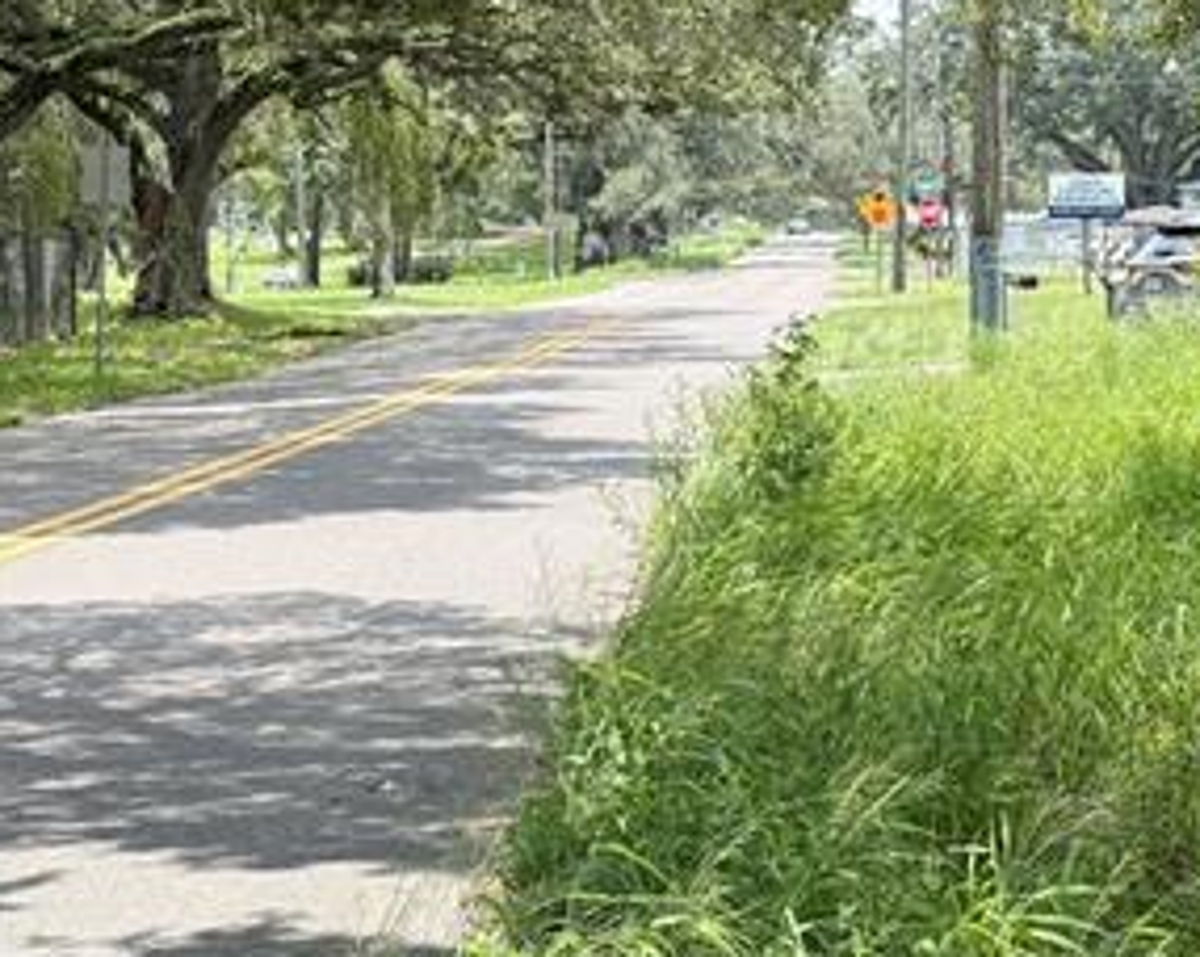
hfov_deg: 22.7
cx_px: 722
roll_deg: +0.4
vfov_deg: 18.1
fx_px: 2979
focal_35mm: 84
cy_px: 227
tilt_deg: +1.1
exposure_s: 1/2232
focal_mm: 6.76
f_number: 1.78
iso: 100
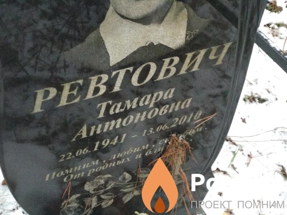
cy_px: 108
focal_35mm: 52
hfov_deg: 36.8
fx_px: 431
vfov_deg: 28.0
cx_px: 144
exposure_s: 1/30
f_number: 2.6
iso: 2000
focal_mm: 5.99
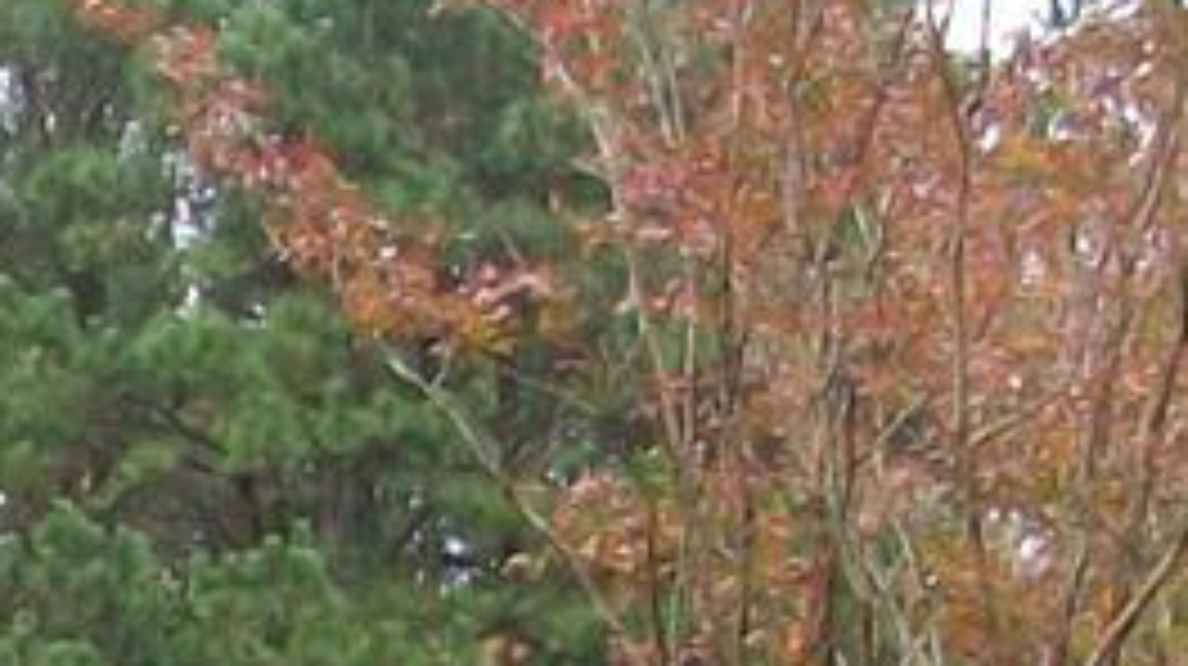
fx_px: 9317
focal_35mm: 296
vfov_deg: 3.9
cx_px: -886
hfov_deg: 7.1
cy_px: 2169
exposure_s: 1/200
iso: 80
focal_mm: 6.3
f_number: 3.1
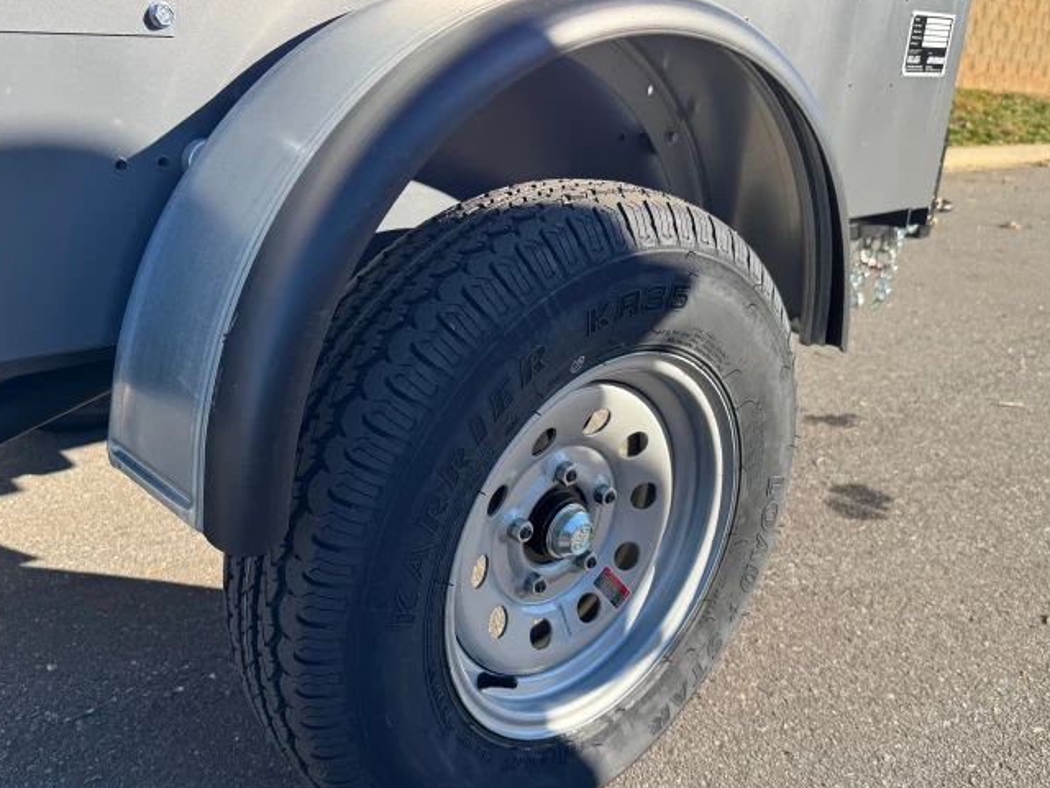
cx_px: 504
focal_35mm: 30
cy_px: 455
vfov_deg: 46.6
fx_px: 910
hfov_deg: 59.9
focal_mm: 6.76
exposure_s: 1/980
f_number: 1.78
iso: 80
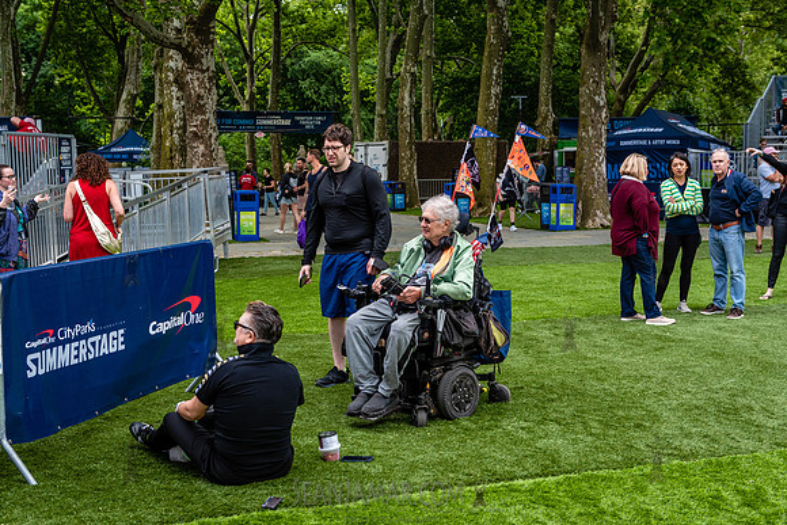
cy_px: 262
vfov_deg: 29.9
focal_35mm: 45
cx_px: 394
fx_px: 984
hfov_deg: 43.6
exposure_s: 1/400
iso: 500
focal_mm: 45
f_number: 4
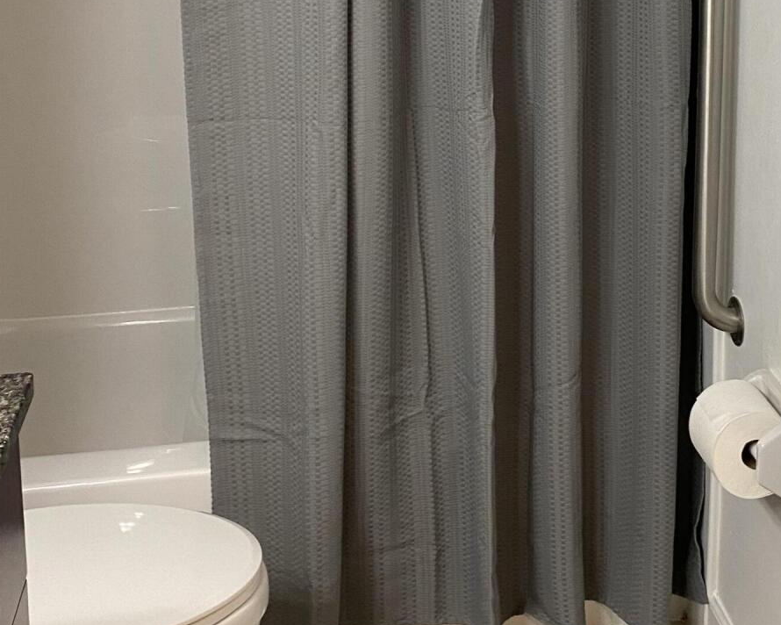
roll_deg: -1.8
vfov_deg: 25.7
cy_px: 38
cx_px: 595
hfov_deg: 32.3
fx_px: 1318
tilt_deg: -9.5
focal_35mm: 57
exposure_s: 1/60
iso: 100
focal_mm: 4.25
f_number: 1.8
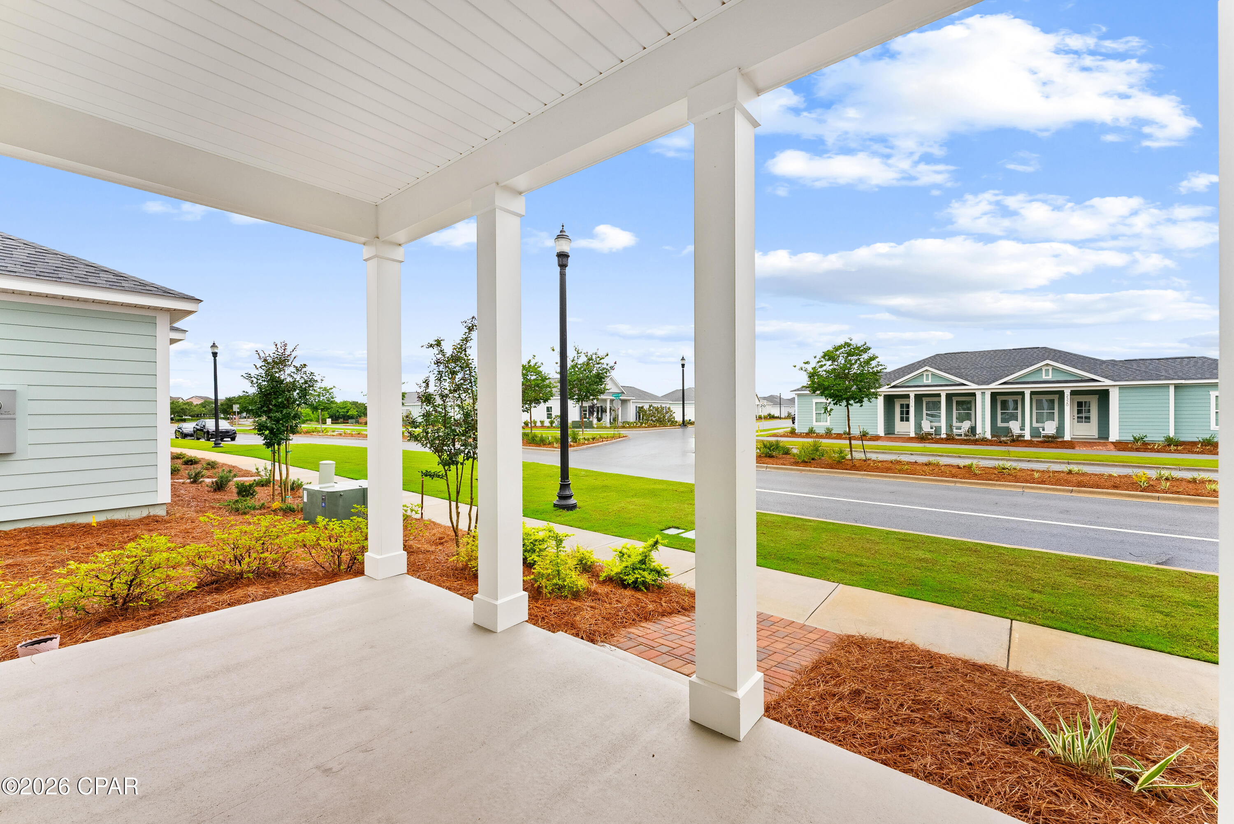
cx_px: 617
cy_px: 412
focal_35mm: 14
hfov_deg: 104.2
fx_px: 480
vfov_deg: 81.3
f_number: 8
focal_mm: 14
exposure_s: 1/100
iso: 400
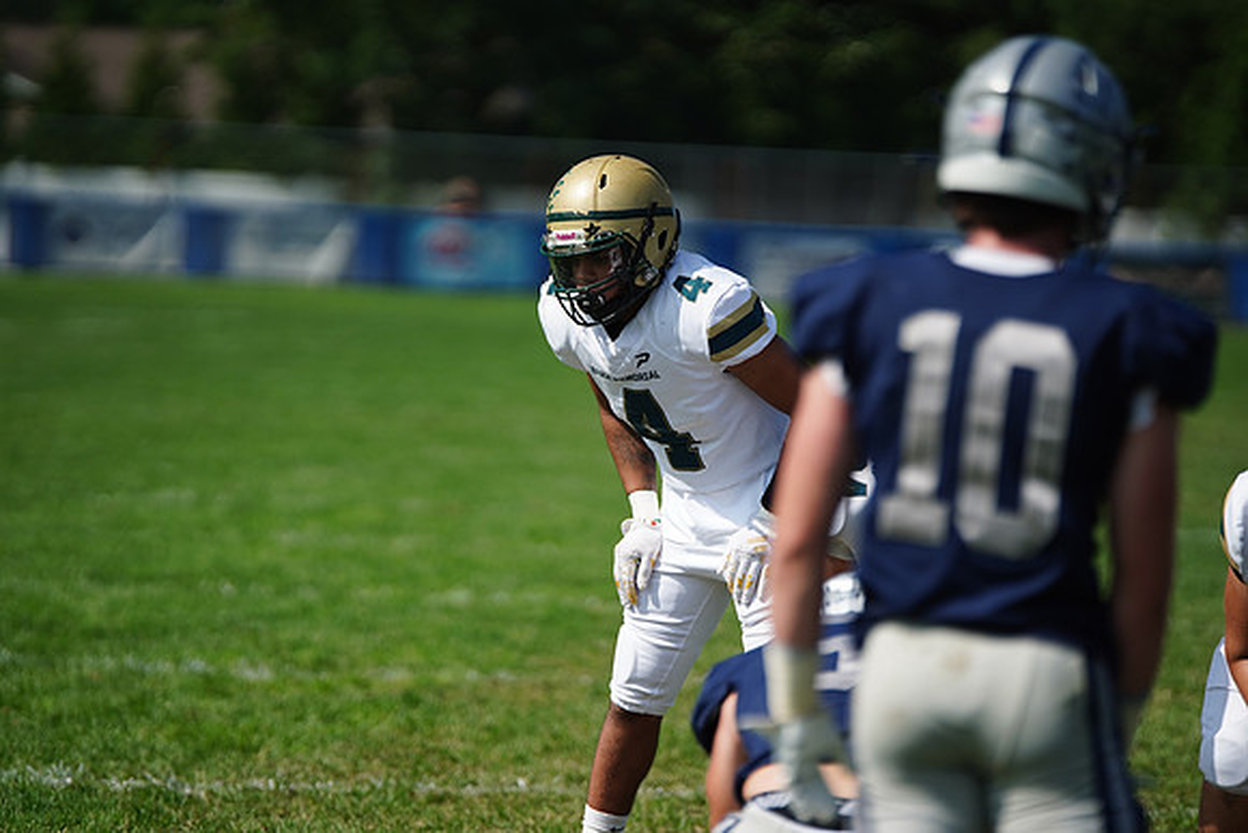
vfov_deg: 5.3
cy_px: 416
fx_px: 9050
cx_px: 624
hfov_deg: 7.9
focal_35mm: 261
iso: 400
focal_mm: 261
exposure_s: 1/6400
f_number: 2.8
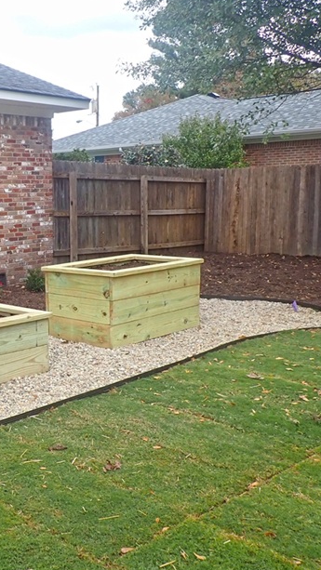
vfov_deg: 50.5
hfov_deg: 27.5
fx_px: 605
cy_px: 270
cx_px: -20
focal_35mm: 40
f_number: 2.8
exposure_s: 1/200
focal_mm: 4.5
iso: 100
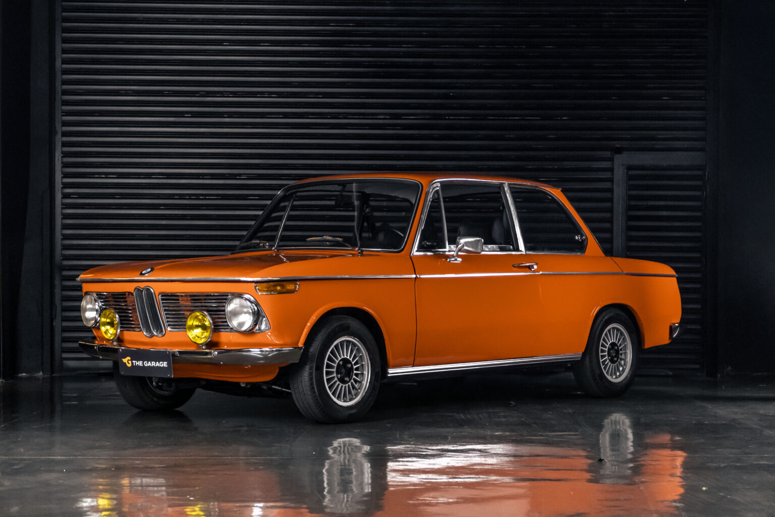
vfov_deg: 18.2
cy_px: 258
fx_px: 1614
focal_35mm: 75
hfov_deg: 27.0
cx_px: 388
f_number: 4
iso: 2500
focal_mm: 50
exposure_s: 1/50
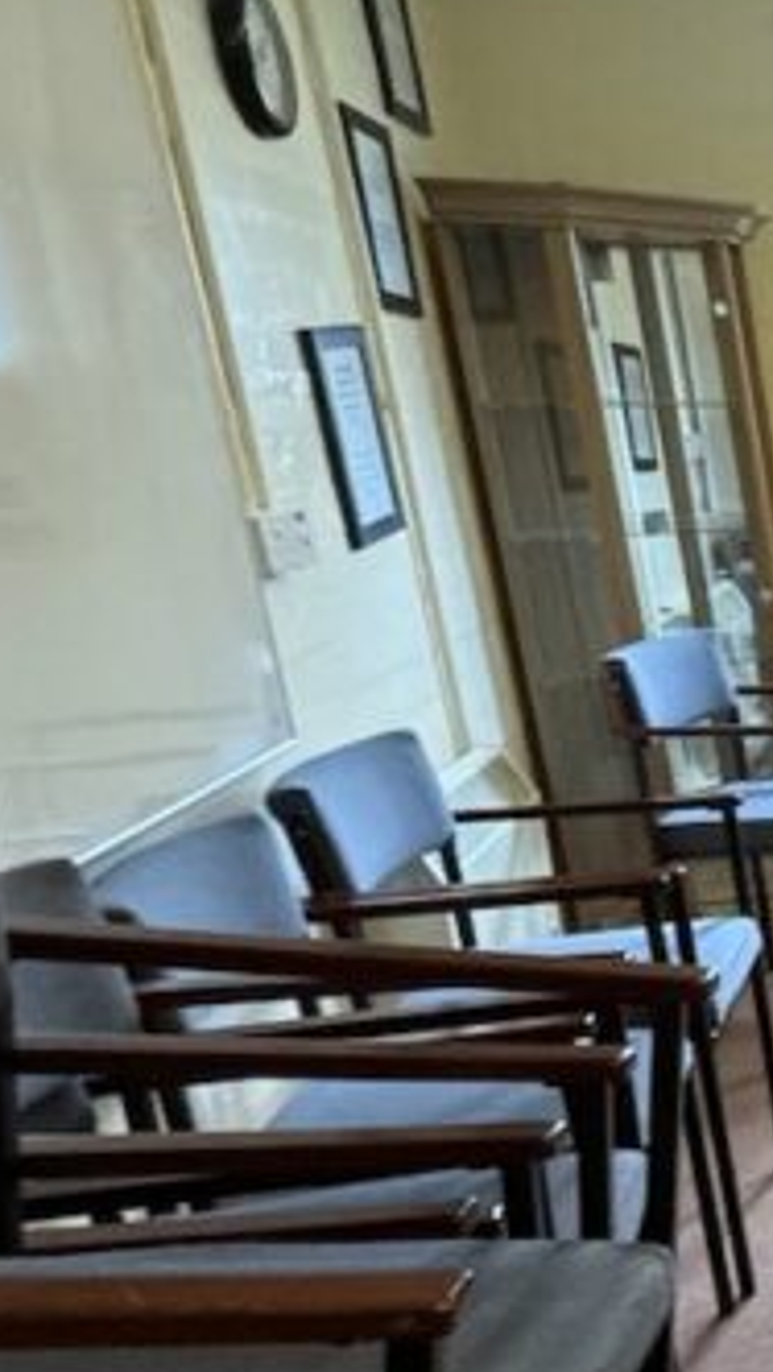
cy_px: 872
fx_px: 1711
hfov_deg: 15.2
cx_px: 1831
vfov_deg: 43.3
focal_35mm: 47
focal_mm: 2.22
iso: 400
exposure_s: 1/50
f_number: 2.2
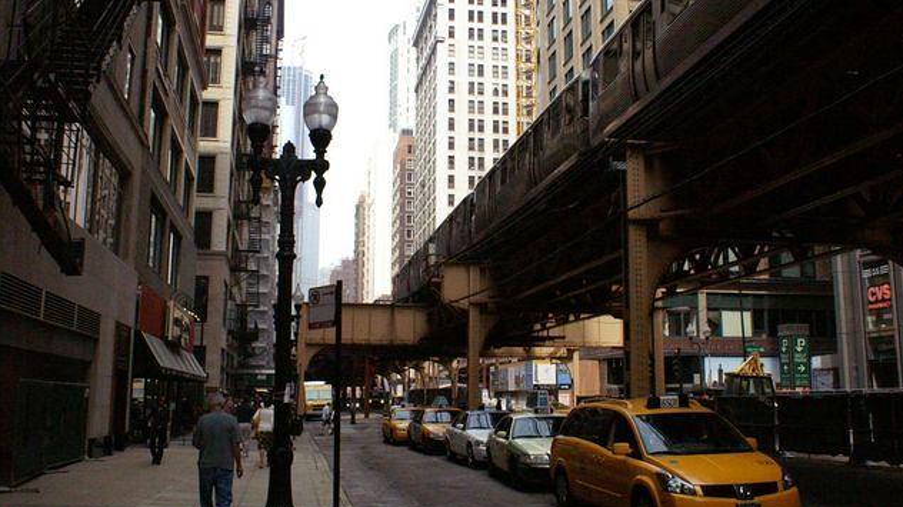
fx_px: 838
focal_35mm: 35
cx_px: 456
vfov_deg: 33.6
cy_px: 213
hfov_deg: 56.6
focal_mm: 22
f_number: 13
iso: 3200
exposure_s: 1/1600
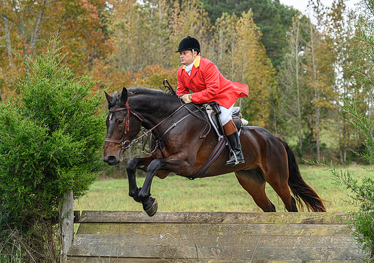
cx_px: 225
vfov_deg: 12.8
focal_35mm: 111
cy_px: 107
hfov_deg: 18.1
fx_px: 1174
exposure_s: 1/800
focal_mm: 90
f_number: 3.5
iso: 1000
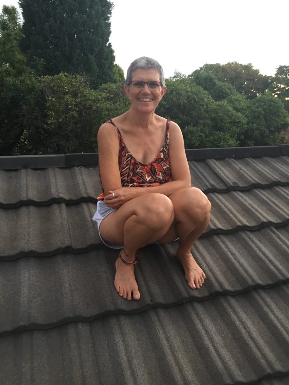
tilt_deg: -11.7
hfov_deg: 48.2
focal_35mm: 29
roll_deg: +1.2
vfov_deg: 61.7
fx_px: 323
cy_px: 192
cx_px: 144
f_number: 2.2
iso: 160
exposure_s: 1/33
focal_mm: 4.15
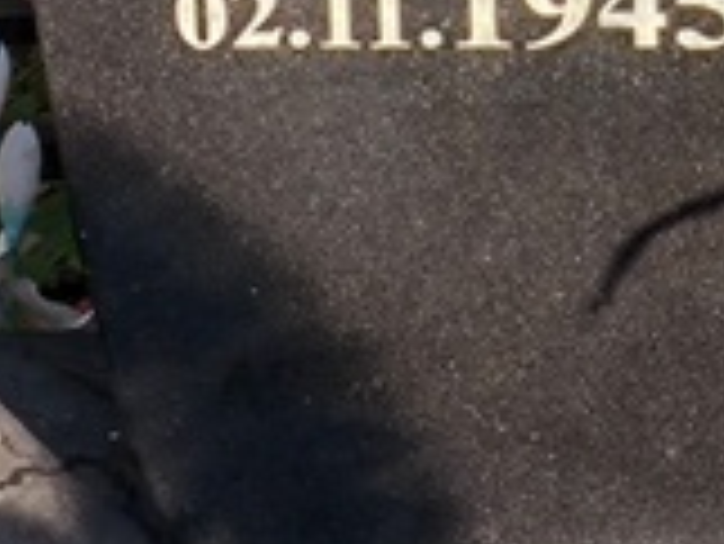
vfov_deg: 5.9
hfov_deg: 8.0
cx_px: 591
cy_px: -369
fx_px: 5191
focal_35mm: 248
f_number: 1.7
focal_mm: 4.71
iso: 50
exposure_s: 1/721
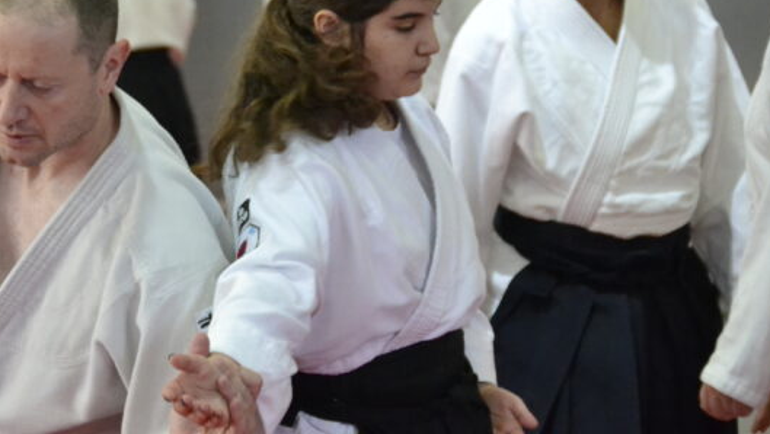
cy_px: 58
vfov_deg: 5.3
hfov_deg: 9.4
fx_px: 4657
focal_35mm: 228
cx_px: 255
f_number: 4.2
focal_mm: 75
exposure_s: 1/250
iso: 3200
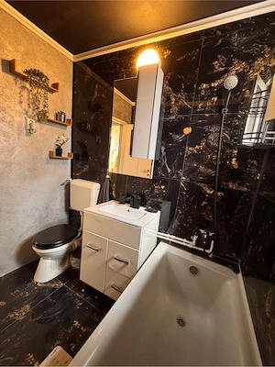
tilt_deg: -8.7
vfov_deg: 102.1
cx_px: 138
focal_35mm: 14
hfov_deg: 85.7
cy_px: 184
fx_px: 148
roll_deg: -6.8
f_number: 2.2
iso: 500
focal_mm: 2.22
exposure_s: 1/50
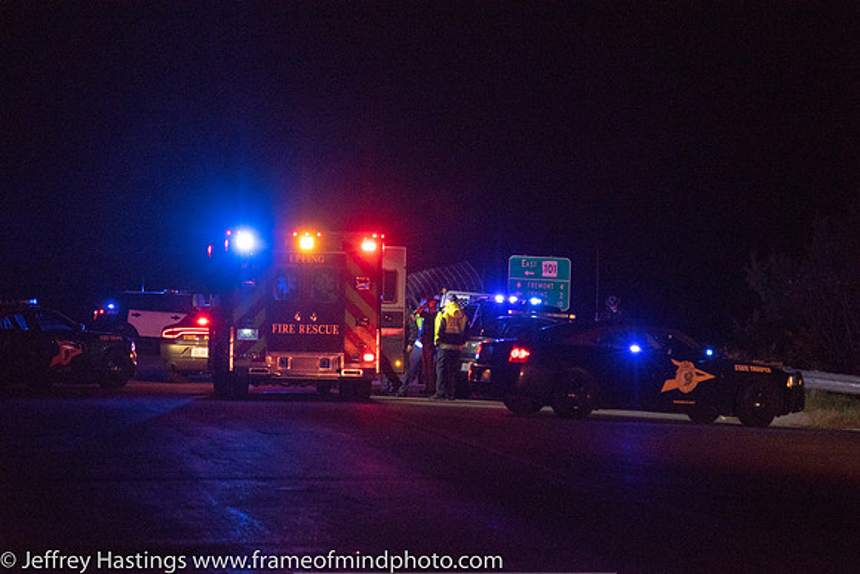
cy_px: 287
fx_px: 4301
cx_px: 430
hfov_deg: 11.4
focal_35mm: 180
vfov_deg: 7.6
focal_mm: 120
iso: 2000
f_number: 4.8
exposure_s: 1/640
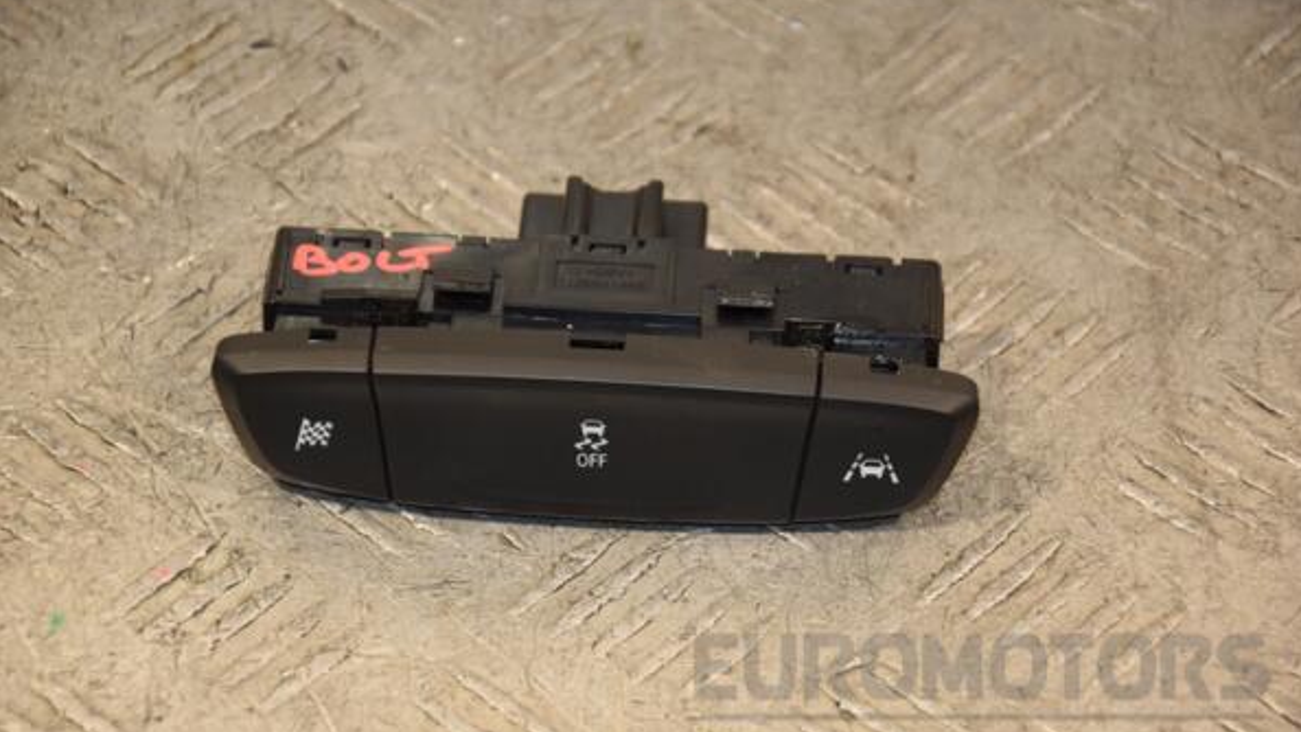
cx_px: 653
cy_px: 375
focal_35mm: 167
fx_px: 5744
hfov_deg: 12.9
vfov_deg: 7.3
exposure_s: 1/200
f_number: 5.6
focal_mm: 105
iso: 800
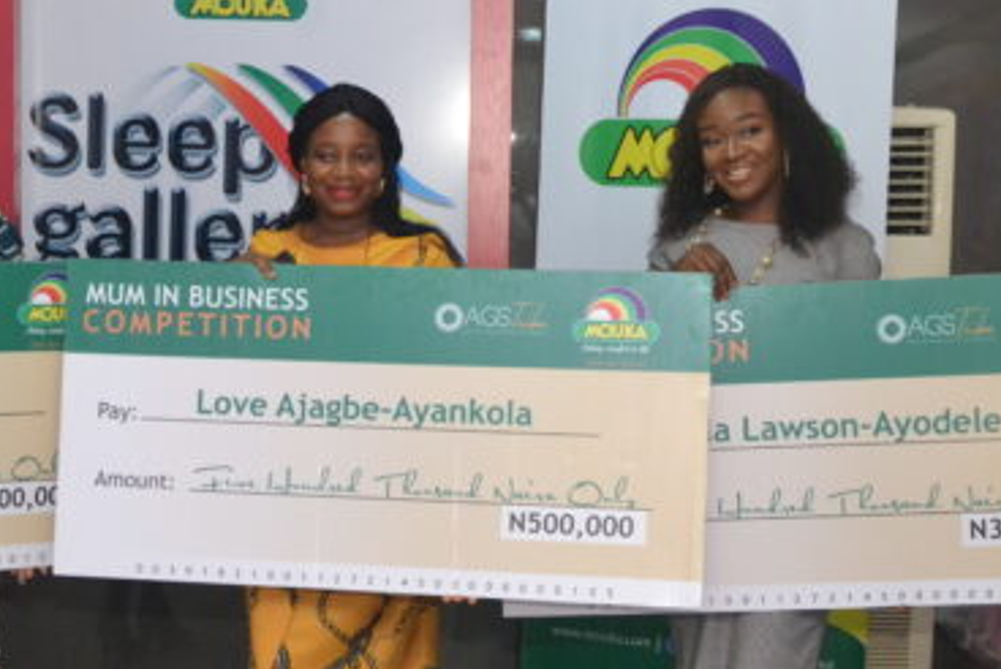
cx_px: 326
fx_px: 1892
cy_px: 432
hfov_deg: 29.4
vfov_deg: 20.0
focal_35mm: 68
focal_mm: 24
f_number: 6.3
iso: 3200
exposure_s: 1/160
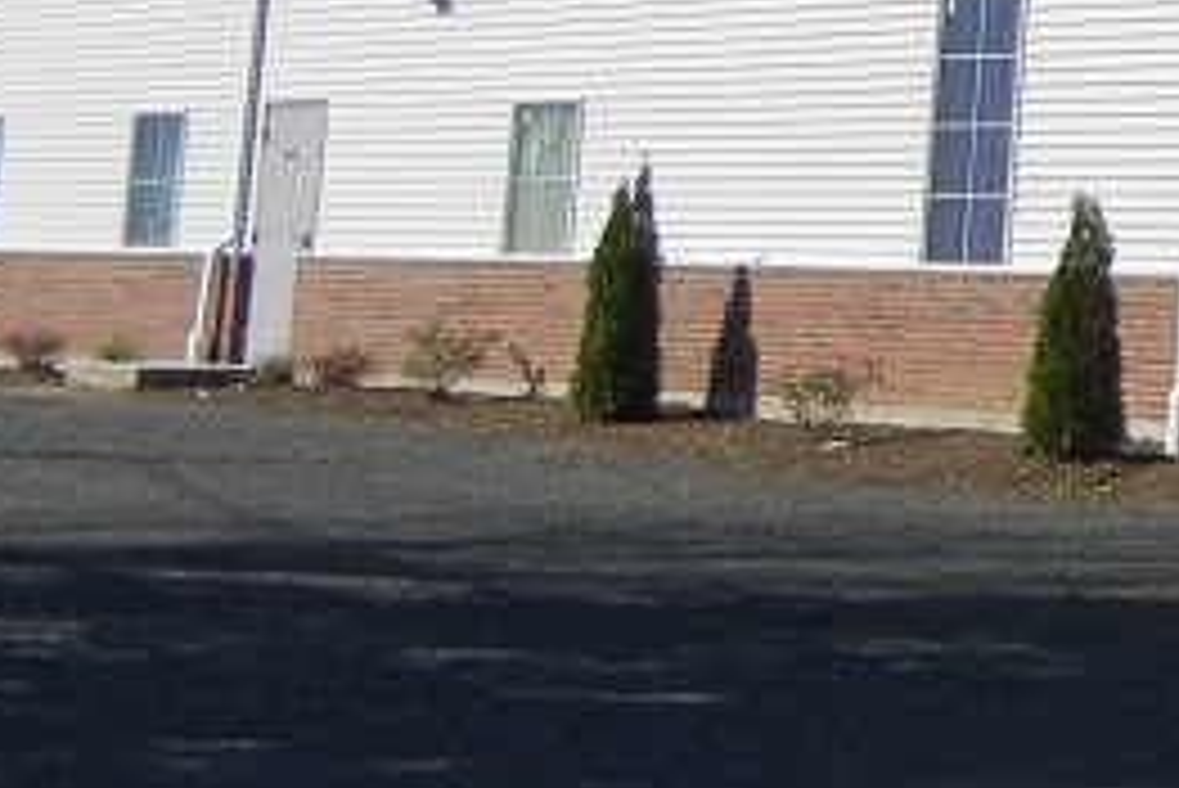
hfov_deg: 15.3
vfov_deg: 11.3
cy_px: -225
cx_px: 2002
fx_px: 3899
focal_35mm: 119
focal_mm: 5.4
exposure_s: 1/434
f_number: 7
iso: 160
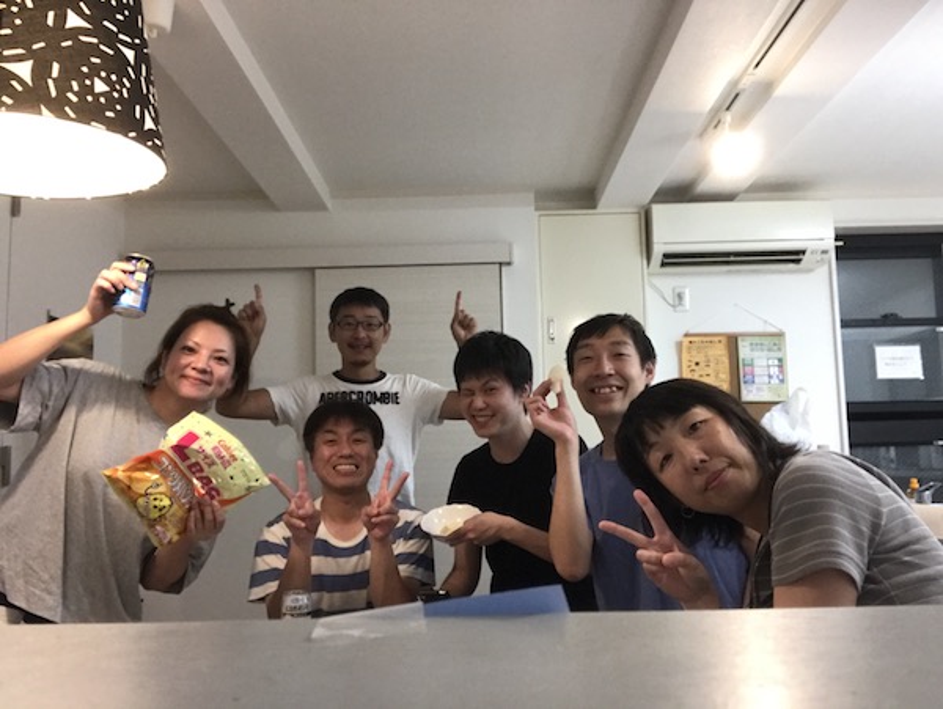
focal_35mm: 32
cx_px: 472
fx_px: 872
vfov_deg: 44.2
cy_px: 354
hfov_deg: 56.8
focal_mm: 2.87
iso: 200
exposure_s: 1/25
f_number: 2.2
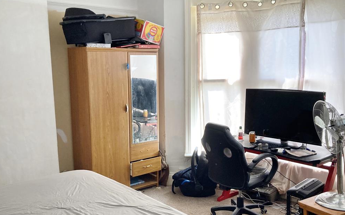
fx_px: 338
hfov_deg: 54.0
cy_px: 131
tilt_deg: -10.6
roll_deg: +0.2
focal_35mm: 36
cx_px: 166
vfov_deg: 35.2
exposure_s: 1/60
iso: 100
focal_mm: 3.99
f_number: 1.8
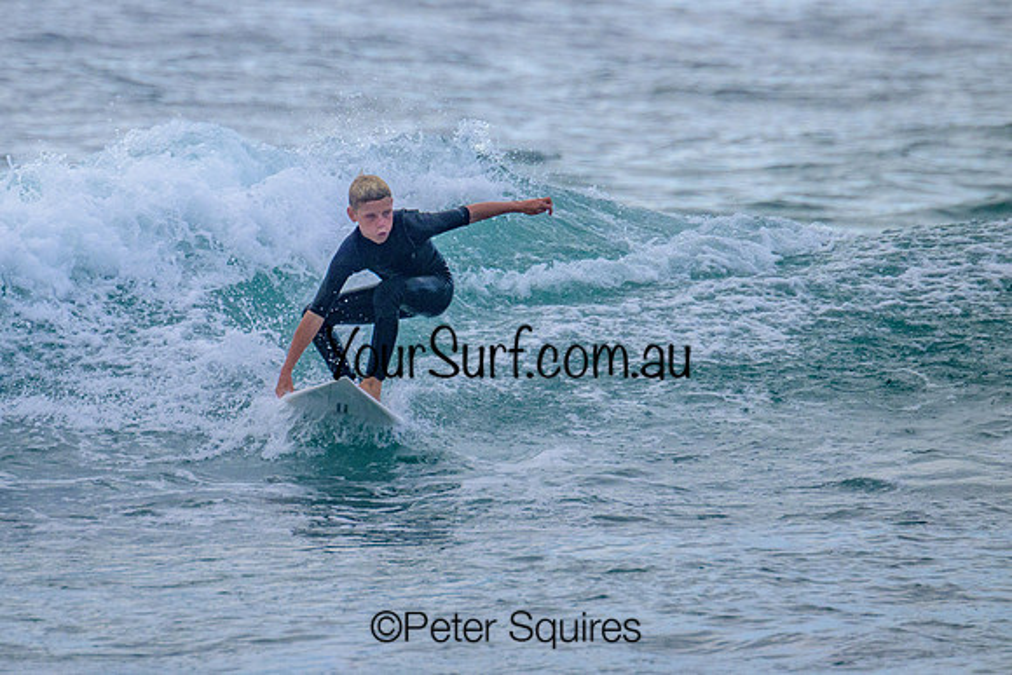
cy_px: 230
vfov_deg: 1.3
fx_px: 30550
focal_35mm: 1087
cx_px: 325
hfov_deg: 1.9
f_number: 13
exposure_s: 1/1250
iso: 1000
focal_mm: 800
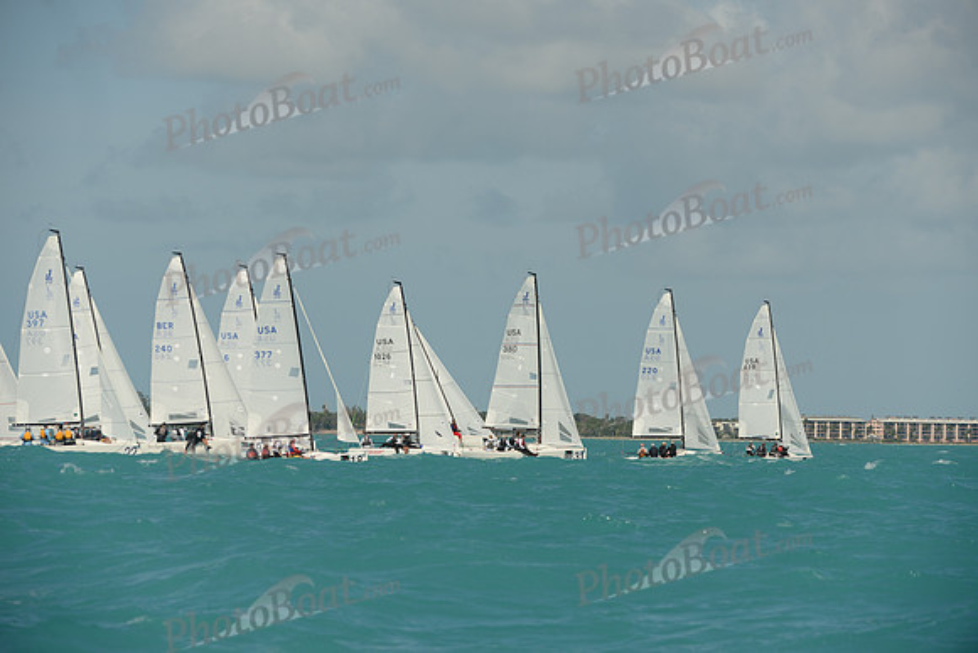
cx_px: 489
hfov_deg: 10.3
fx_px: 5434
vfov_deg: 6.9
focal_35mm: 200
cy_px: 326
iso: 200
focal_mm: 200
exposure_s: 1/2000
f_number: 5.6
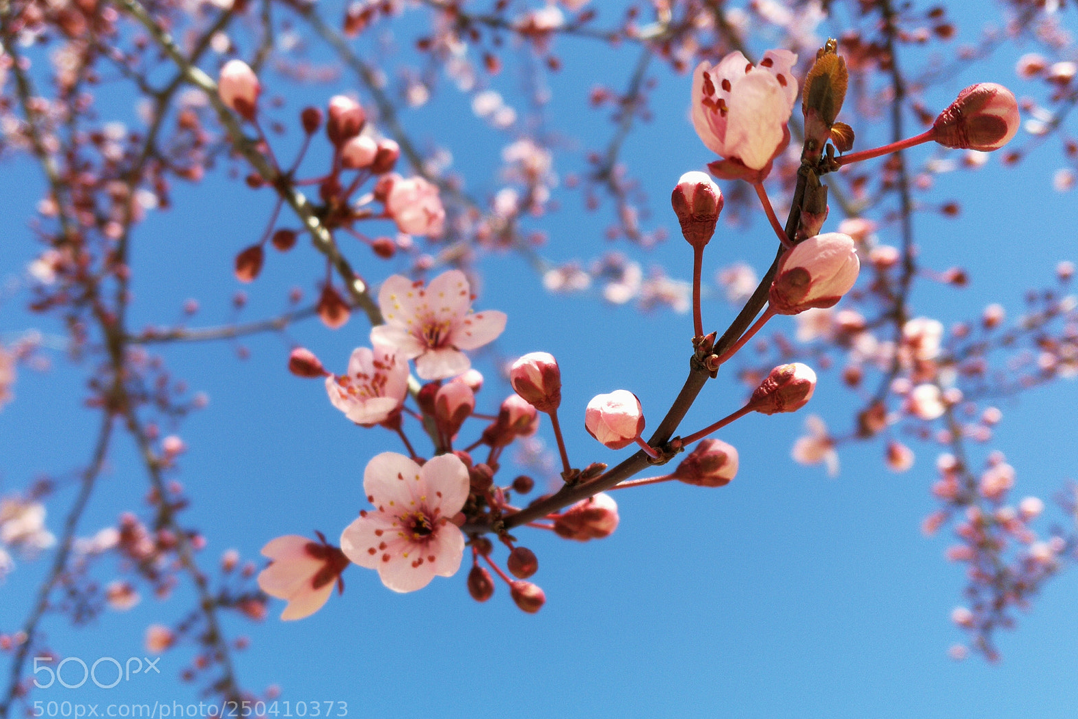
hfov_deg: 50.7
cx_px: 537
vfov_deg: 35.0
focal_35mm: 38
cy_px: 352
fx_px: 1138
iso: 50
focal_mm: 3.95
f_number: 2.2
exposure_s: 1/380
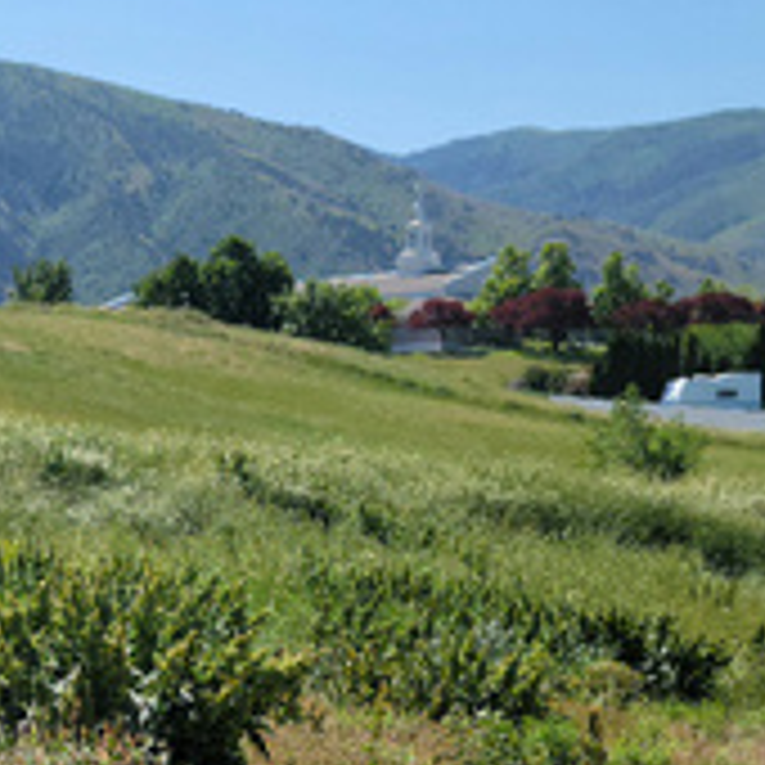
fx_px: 2325
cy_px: 648
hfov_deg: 17.6
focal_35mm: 93
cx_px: -220
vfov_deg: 18.5
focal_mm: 5.9
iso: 25
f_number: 2
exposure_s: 1/1000
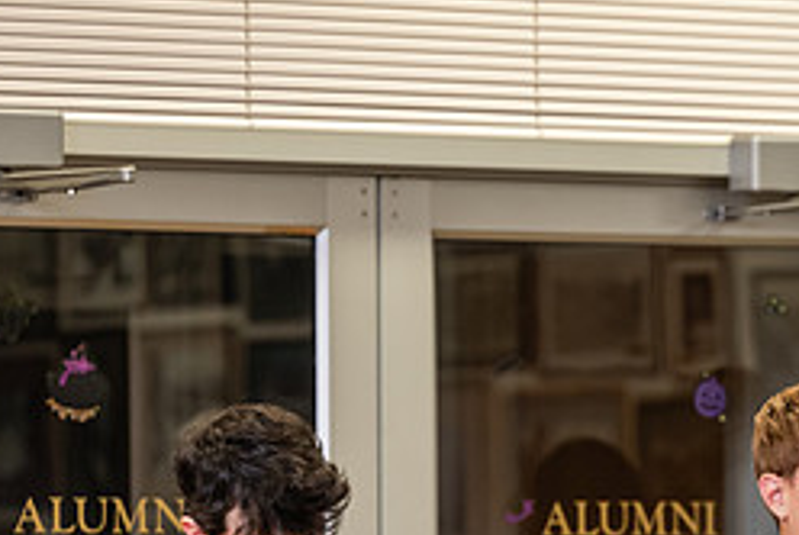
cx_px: 809
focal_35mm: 339
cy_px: 608
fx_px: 7533
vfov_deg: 4.1
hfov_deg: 6.1
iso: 1600
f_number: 3.2
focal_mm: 145
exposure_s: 1/200
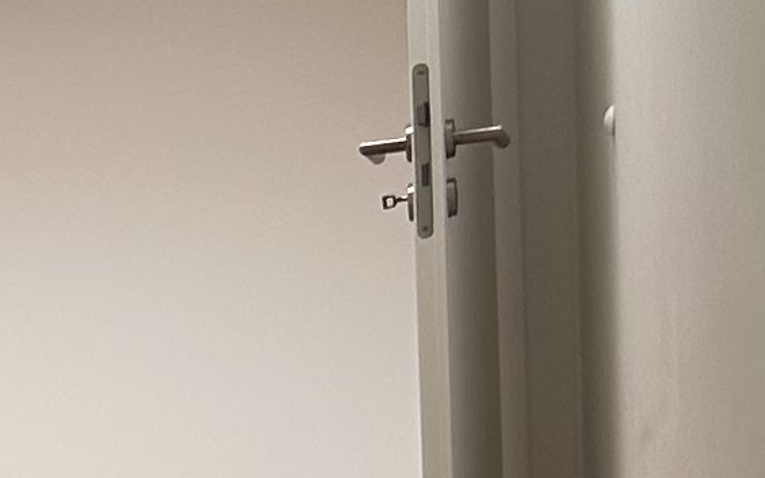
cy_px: 1057
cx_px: -1382
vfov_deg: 6.4
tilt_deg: -3.9
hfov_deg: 9.0
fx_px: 4085
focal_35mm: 196
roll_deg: +3.1
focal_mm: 5.7
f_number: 1.5
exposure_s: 1/186
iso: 40
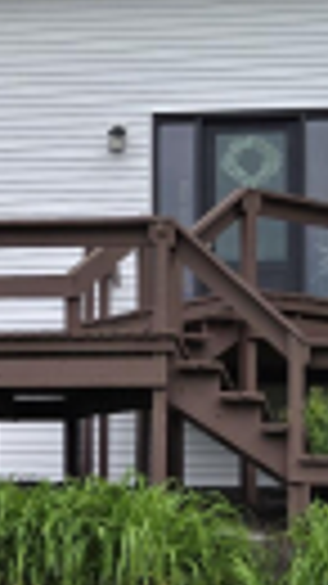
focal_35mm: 129
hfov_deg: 9.3
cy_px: 302
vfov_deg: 16.6
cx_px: 25
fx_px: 1997
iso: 25
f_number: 1.8
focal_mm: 5.4
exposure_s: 1/841
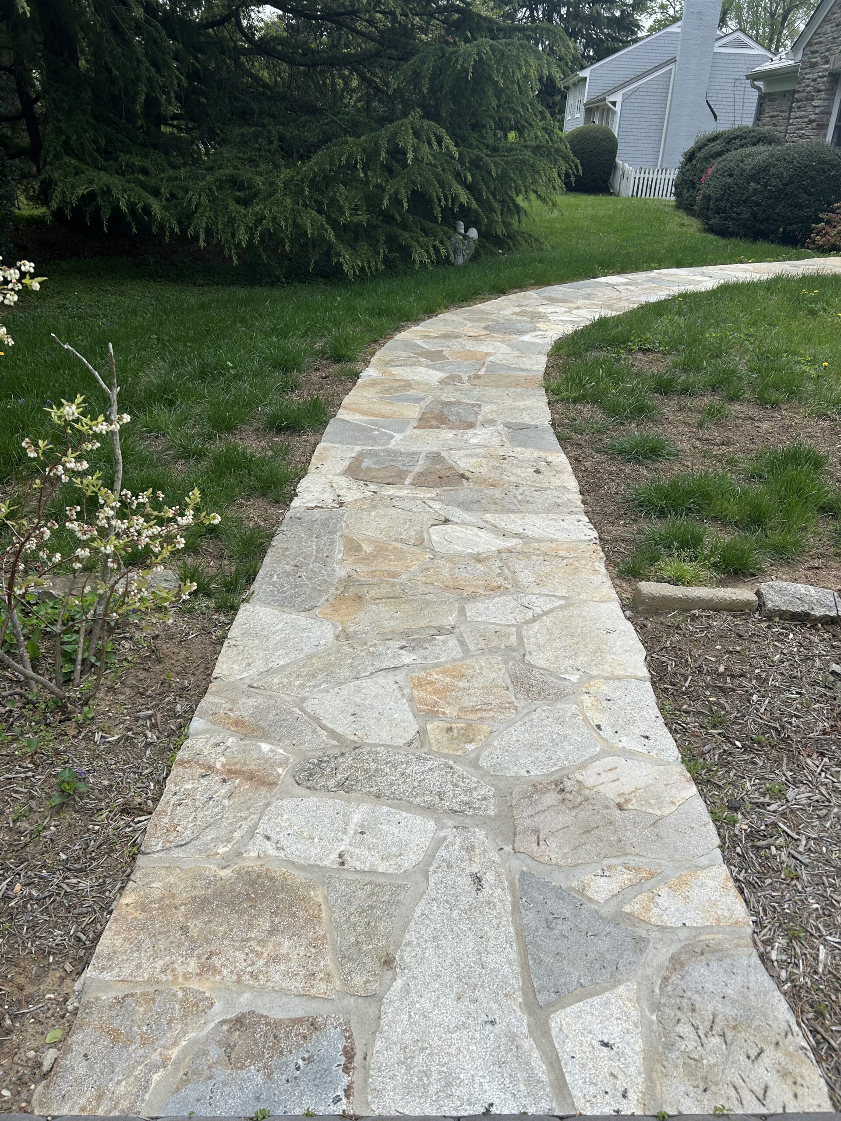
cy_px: 560
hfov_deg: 53.1
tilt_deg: -25.0
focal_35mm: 26
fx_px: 842
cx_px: 420
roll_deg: -1.4
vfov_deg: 67.3
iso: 50
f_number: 1.5
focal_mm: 5.7
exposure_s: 1/3356
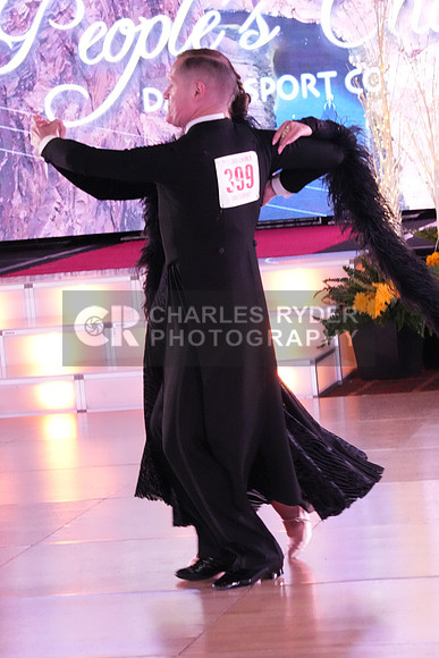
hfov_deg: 9.3
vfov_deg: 13.9
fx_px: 2705
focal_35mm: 148
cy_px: 329
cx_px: 220
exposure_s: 1/250
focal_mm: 99
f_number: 8
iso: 8000
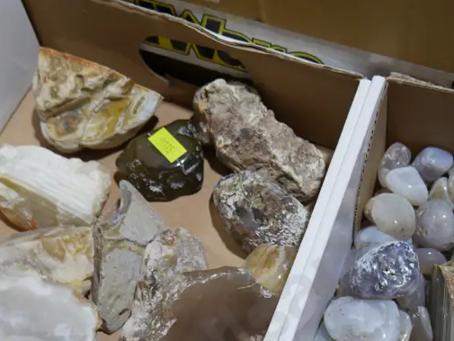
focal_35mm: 69
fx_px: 905
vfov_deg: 21.1
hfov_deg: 27.7
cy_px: 262
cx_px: 343
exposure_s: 1/80
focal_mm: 17
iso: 200
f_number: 4
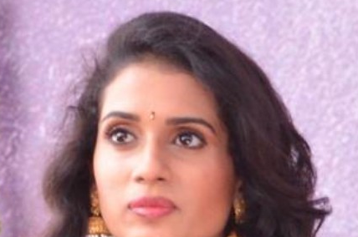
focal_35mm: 460
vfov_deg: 3.0
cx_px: 146
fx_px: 4568
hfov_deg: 4.5
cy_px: 370
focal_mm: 58
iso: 1250
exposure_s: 1/125
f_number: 6.3
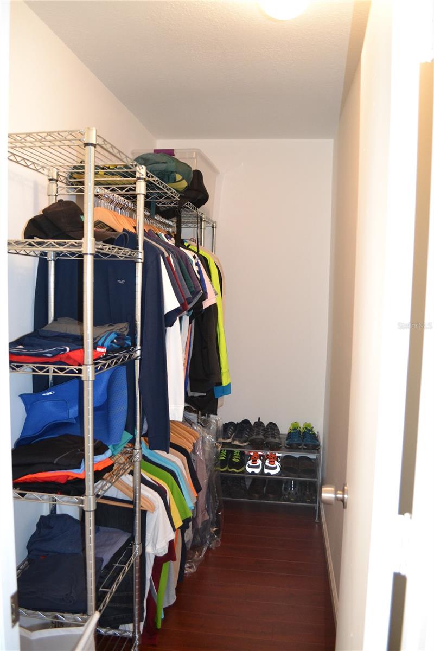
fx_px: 488
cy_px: 326
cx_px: 217
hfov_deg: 47.9
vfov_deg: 67.4
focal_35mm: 27
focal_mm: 18
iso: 1600
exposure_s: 1/60
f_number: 3.5
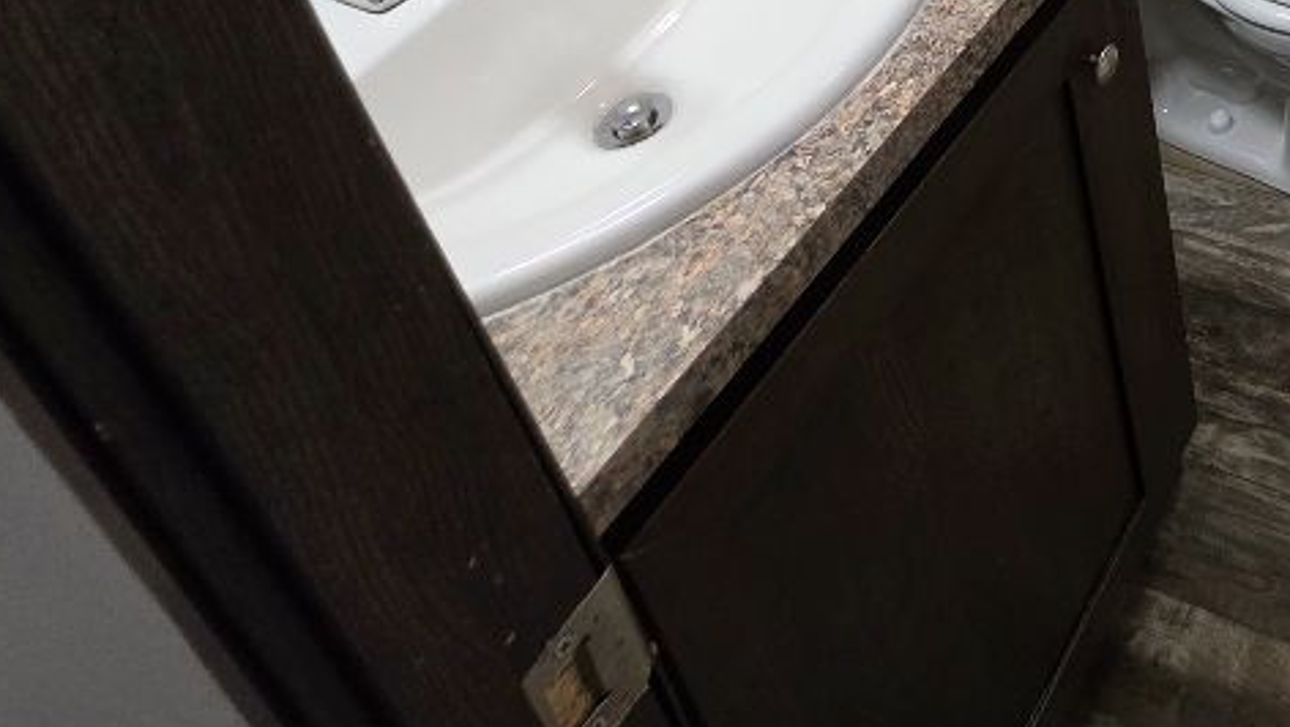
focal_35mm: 36
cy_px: -465
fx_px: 1232
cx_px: 1473
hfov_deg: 41.6
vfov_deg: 23.4
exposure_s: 1/120
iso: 250
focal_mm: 2.2
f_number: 1.9
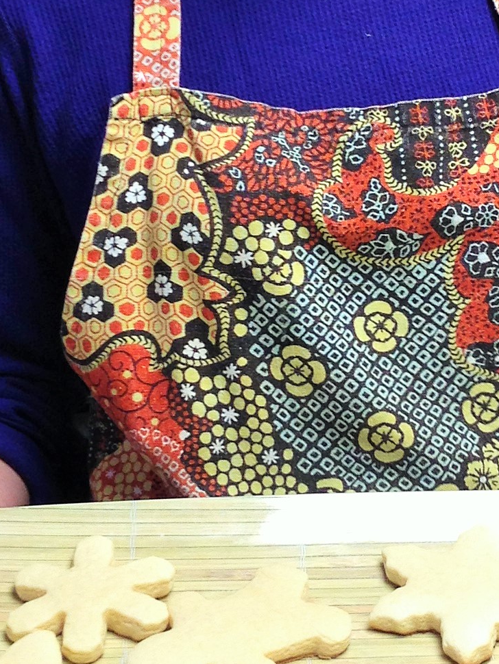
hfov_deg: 13.3
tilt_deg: -14.2
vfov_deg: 17.7
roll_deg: +1.6
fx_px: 2133
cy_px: 201
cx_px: 363
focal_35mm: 111
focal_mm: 4.12
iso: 64
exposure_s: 1/20
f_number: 2.4
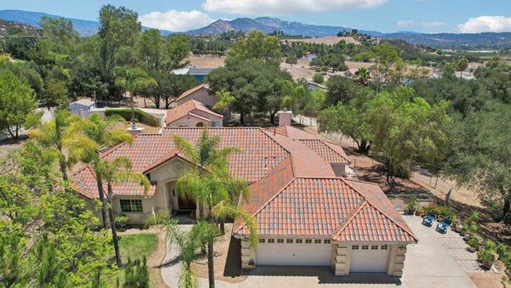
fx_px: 325
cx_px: 260
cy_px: 163
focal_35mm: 24
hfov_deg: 76.3
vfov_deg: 47.6
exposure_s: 1/2000
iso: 120
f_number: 2.8
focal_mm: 8.4
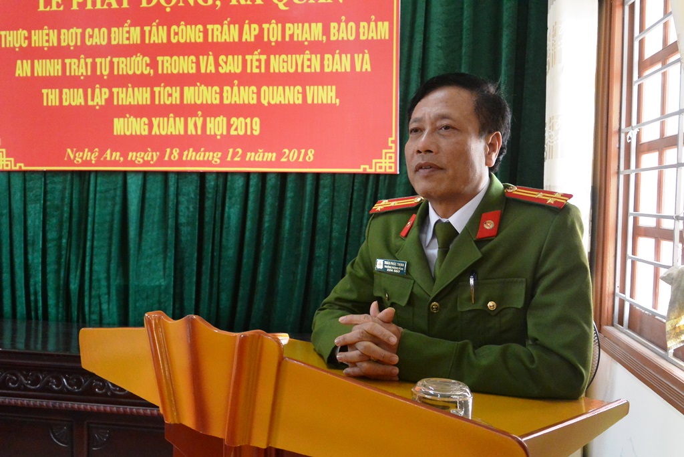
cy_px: 228
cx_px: 342
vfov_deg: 38.9
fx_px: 646
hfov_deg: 55.8
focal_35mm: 34
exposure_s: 1/100
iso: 800
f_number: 3.8
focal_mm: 12.7
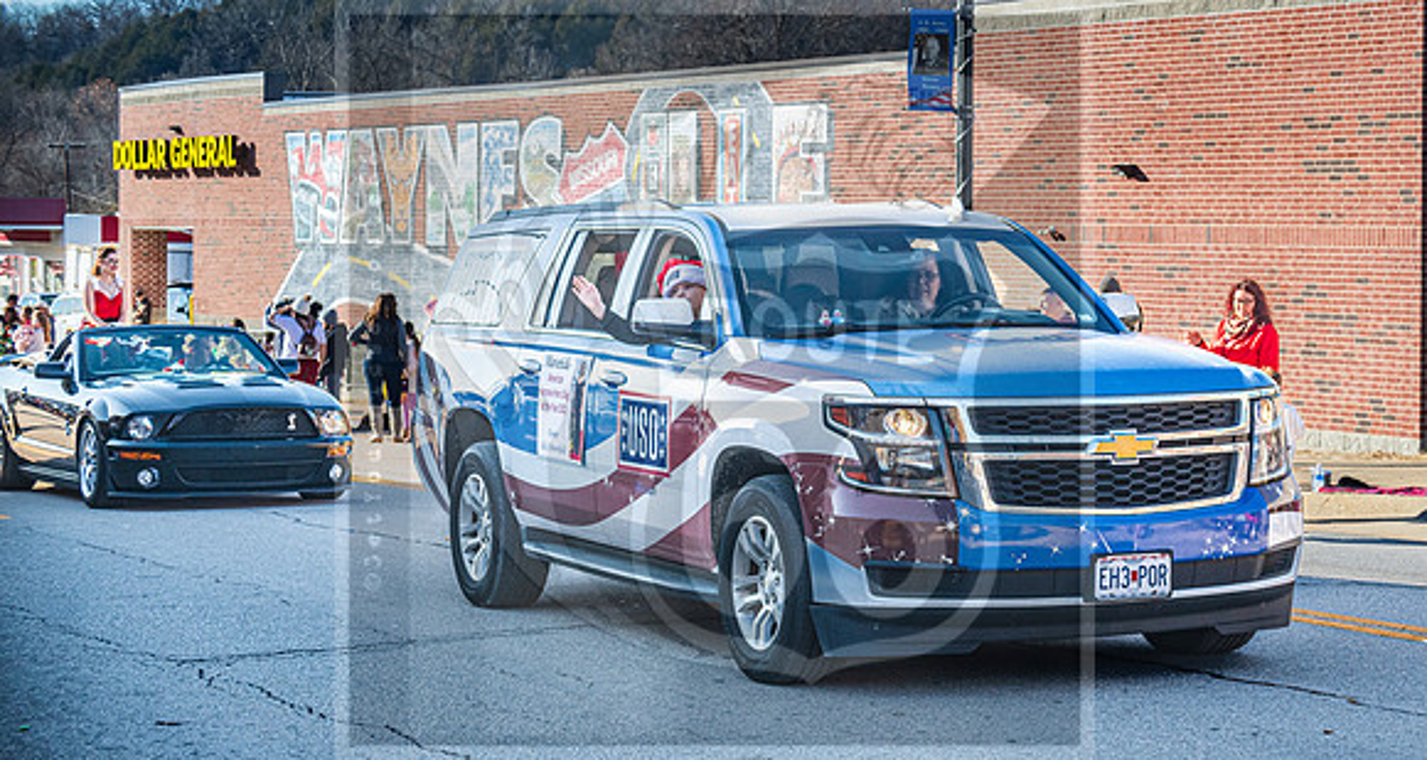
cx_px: 867
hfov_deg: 26.3
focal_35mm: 82
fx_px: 3052
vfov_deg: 14.2
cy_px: 323
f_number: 9
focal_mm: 60
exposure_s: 1/640
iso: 320
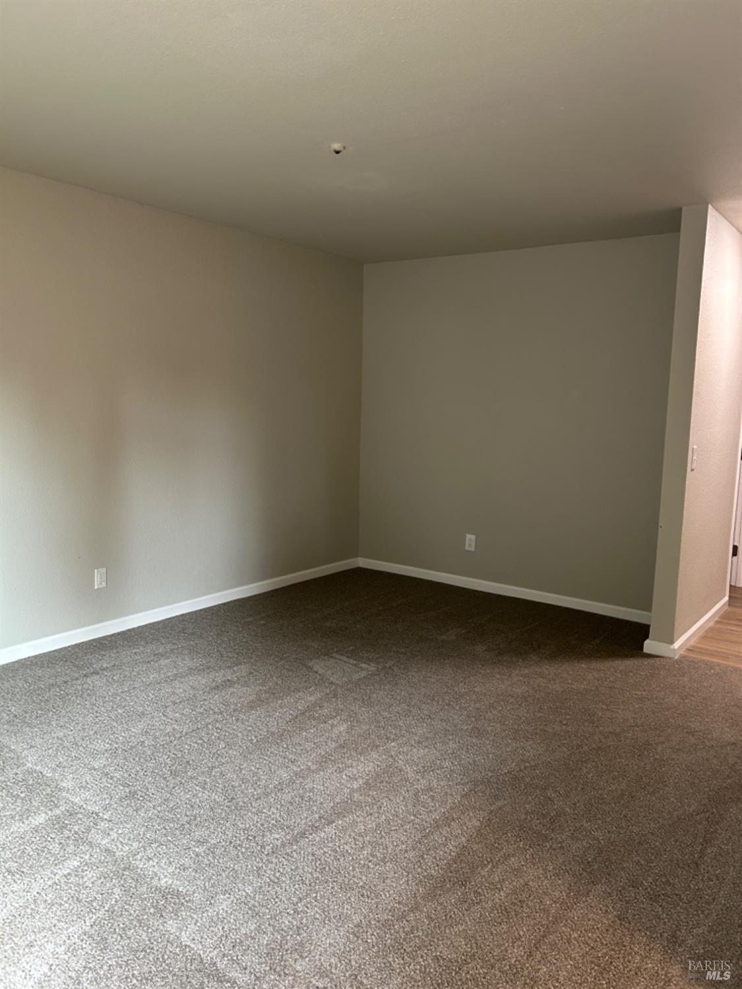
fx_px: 743
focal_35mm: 26
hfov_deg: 53.1
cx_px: 371
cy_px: 494
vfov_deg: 67.3
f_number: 1.5
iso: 160
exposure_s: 1/60
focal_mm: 5.7
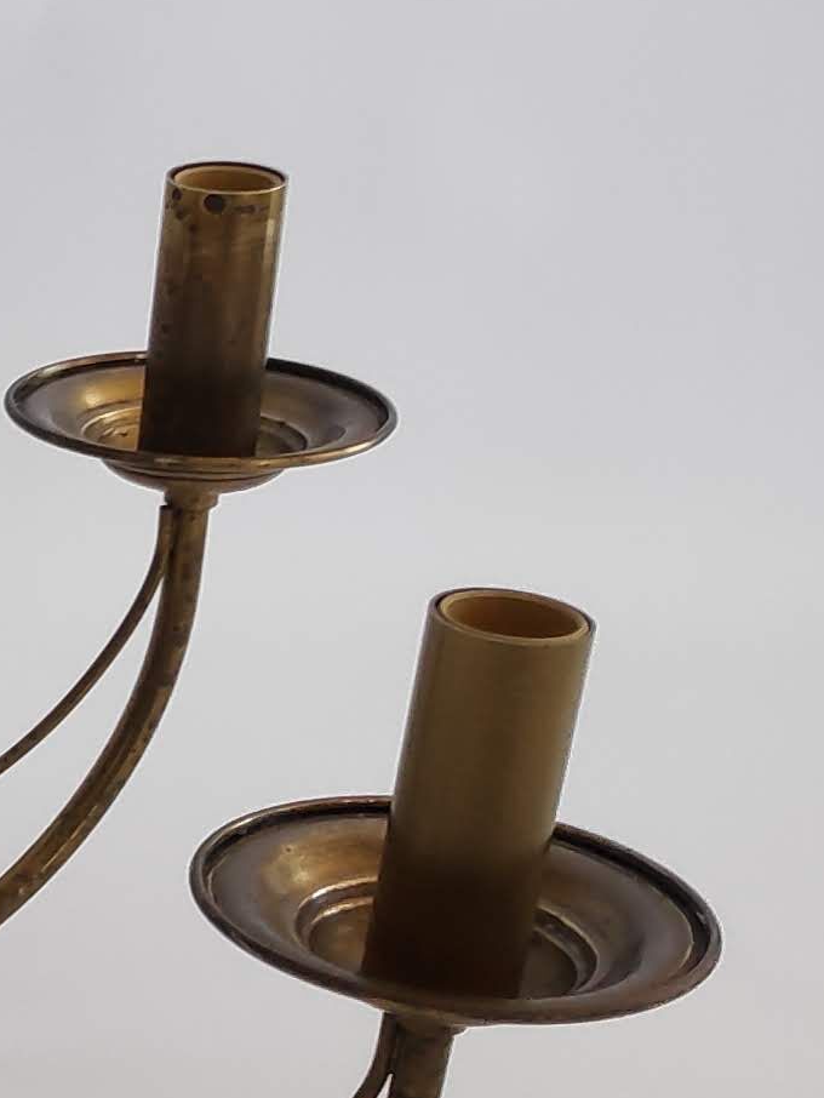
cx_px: -951
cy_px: 845
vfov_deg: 21.8
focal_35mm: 89
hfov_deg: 13.5
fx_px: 2823
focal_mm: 3.94
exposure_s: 1/100
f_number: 1.9
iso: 328
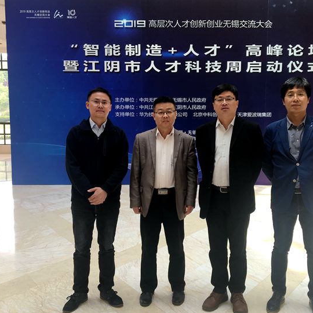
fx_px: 389
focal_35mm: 38
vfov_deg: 43.9
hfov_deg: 43.6
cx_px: 187
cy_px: 154
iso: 25
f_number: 2.2
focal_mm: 4.15
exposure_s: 1/100
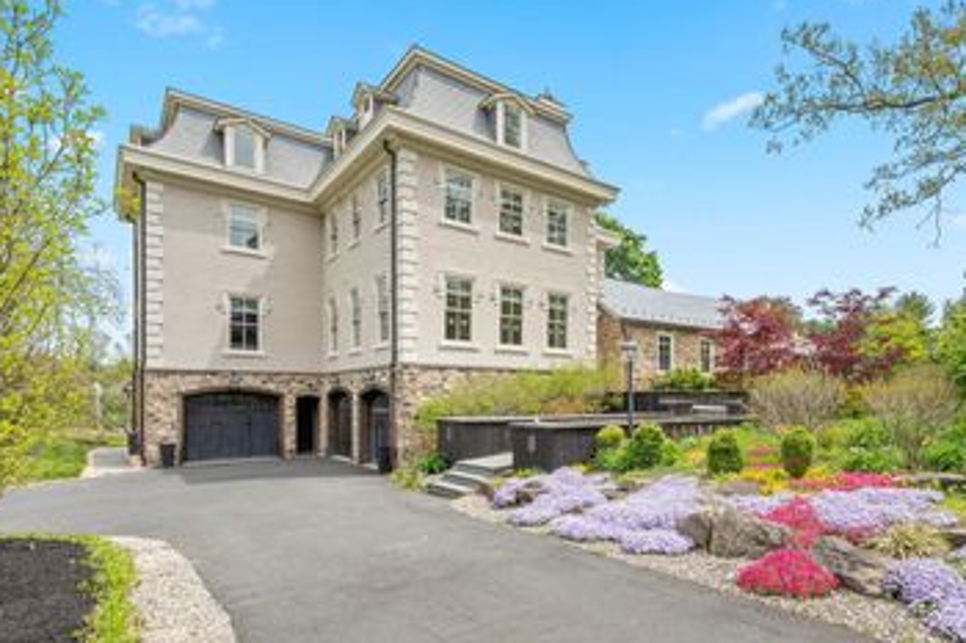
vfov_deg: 59.4
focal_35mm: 21
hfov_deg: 79.0
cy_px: 399
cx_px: 654
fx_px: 556
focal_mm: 14.5
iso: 200
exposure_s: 1/250
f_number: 6.3
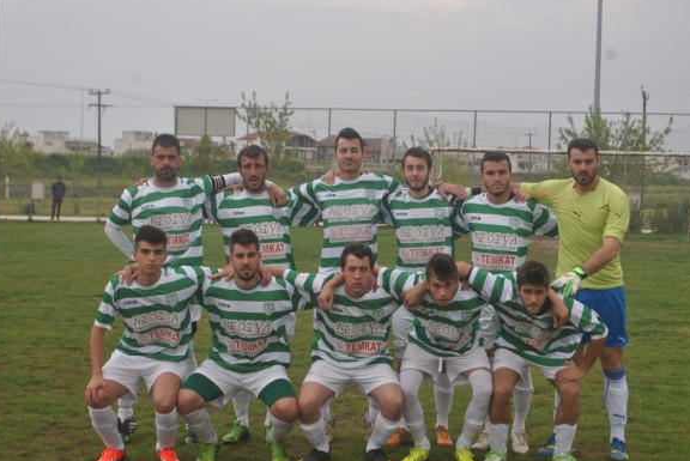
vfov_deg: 17.3
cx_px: 383
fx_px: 1515
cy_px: 219
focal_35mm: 79
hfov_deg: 25.6
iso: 100
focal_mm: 46
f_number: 6.3
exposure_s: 1/160
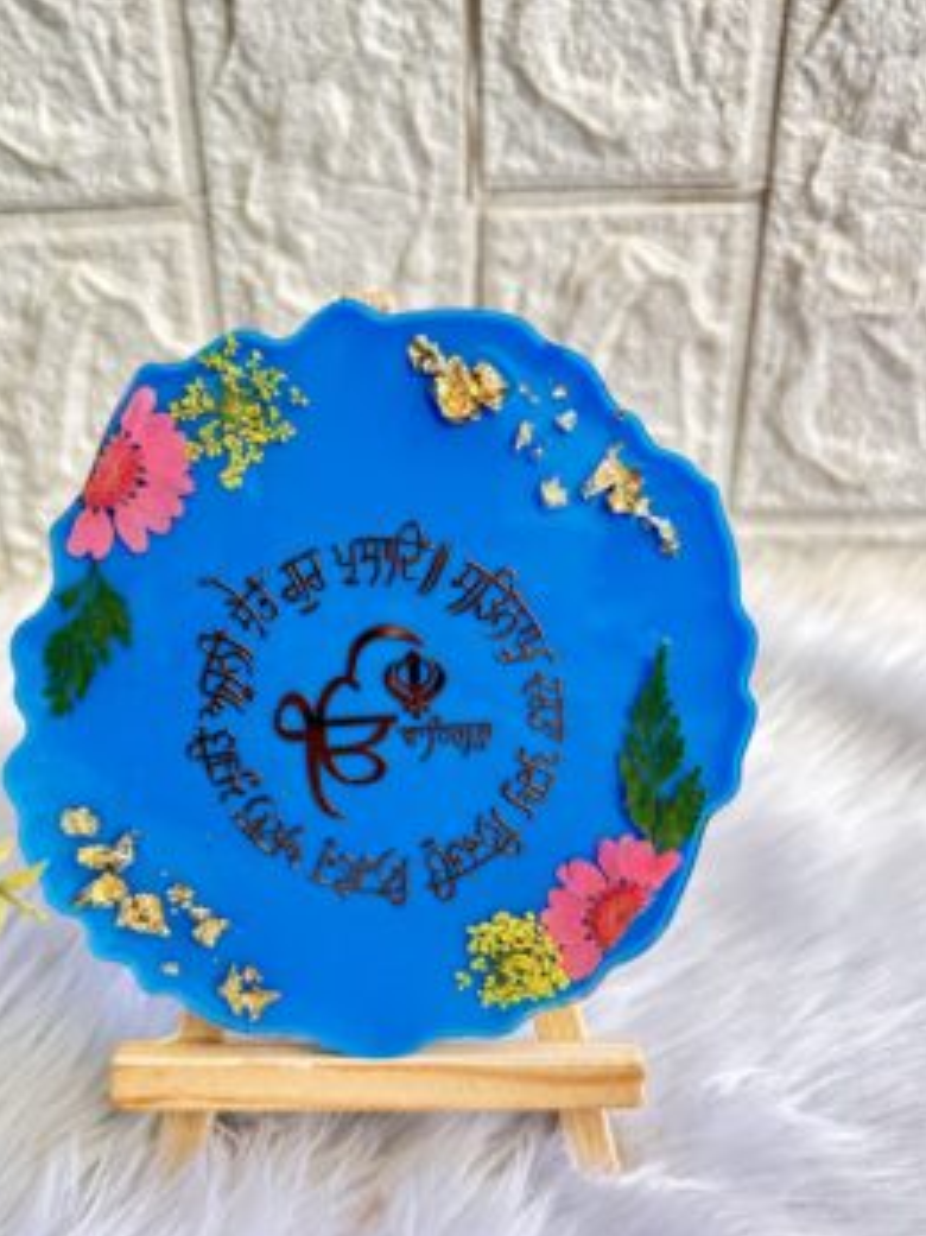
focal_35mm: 30
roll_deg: +2.6
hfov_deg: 46.6
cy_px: 648
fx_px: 1071
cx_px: 399
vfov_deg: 60.0
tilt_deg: -36.1
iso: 250
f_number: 1.5
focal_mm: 5.7
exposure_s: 1/50
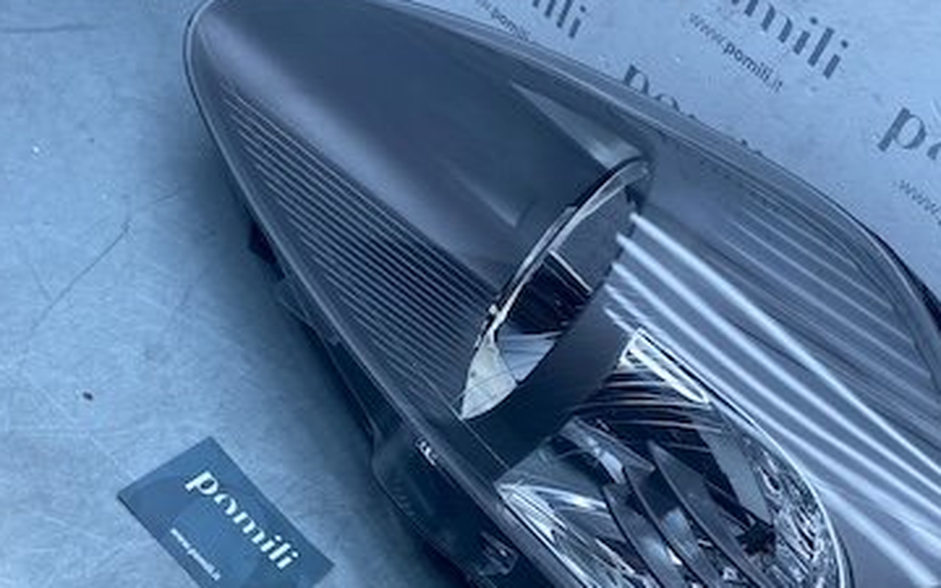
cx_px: 617
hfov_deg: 40.6
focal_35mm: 49
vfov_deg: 26.3
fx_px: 1257
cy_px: 348
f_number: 1.8
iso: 32
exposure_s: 1/845
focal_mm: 4.25
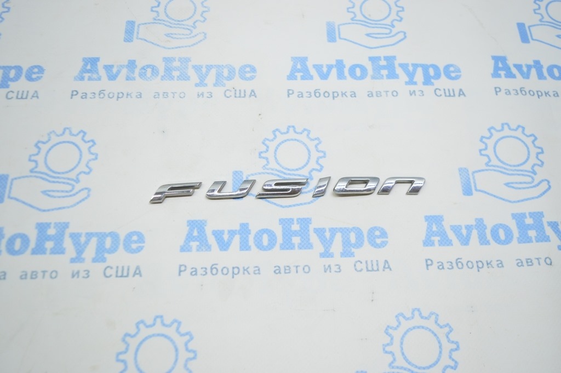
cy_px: 186
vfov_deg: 39.9
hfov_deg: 57.3
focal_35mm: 33
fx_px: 514
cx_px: 280
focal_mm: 22
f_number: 3.8
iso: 400
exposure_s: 1/60
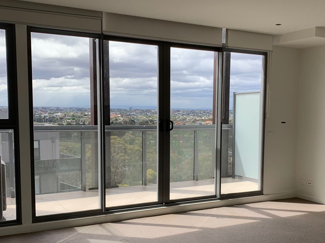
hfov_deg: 42.8
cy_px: 159
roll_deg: -0.2
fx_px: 413
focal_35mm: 44
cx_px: 193
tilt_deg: -6.6
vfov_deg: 32.6
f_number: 1.8
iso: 25
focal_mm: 4.25
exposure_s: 1/307
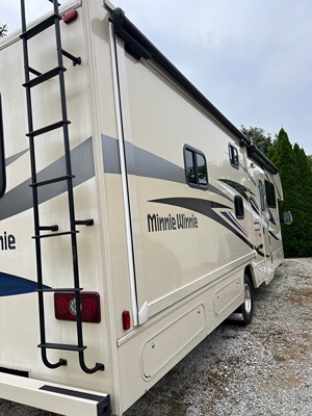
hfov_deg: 53.1
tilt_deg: +6.7
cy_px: 208
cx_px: 156
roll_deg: +3.9
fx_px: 312
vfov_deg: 67.3
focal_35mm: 26
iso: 50
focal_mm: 5.7
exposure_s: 1/572
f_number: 1.5
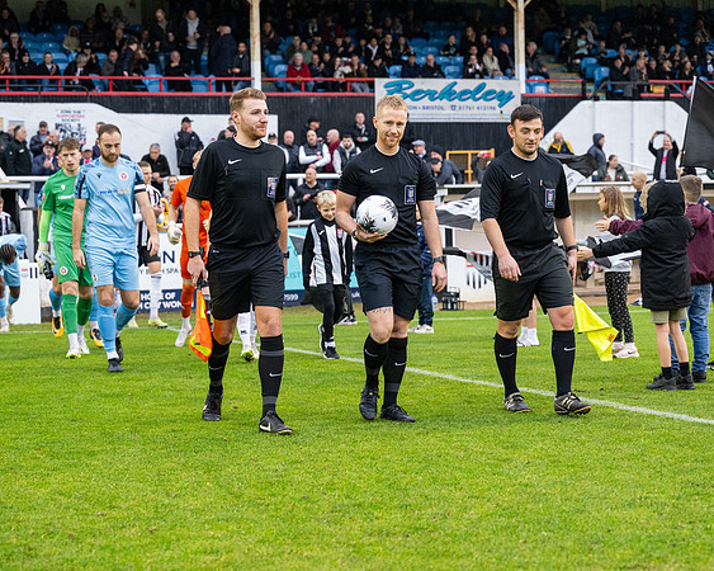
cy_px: 286
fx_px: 1665
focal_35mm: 79
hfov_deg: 24.2
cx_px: 378
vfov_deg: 19.4
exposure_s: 1/320
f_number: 4
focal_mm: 70
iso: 2000
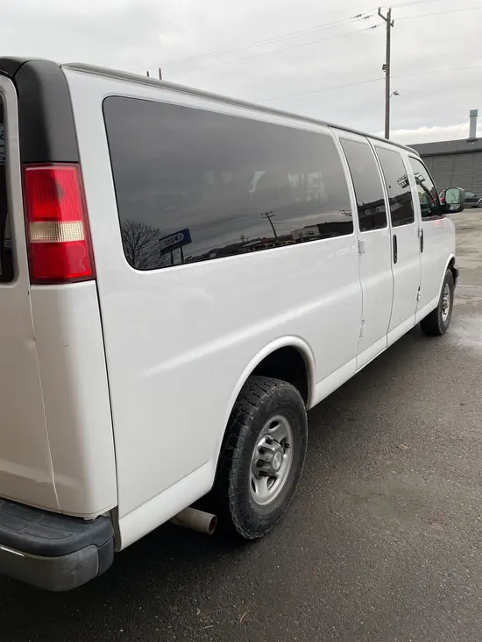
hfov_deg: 53.1
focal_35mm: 26
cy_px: 321
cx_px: 241
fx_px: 483
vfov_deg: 67.3
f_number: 1.8
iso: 32
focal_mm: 4.25
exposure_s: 1/489
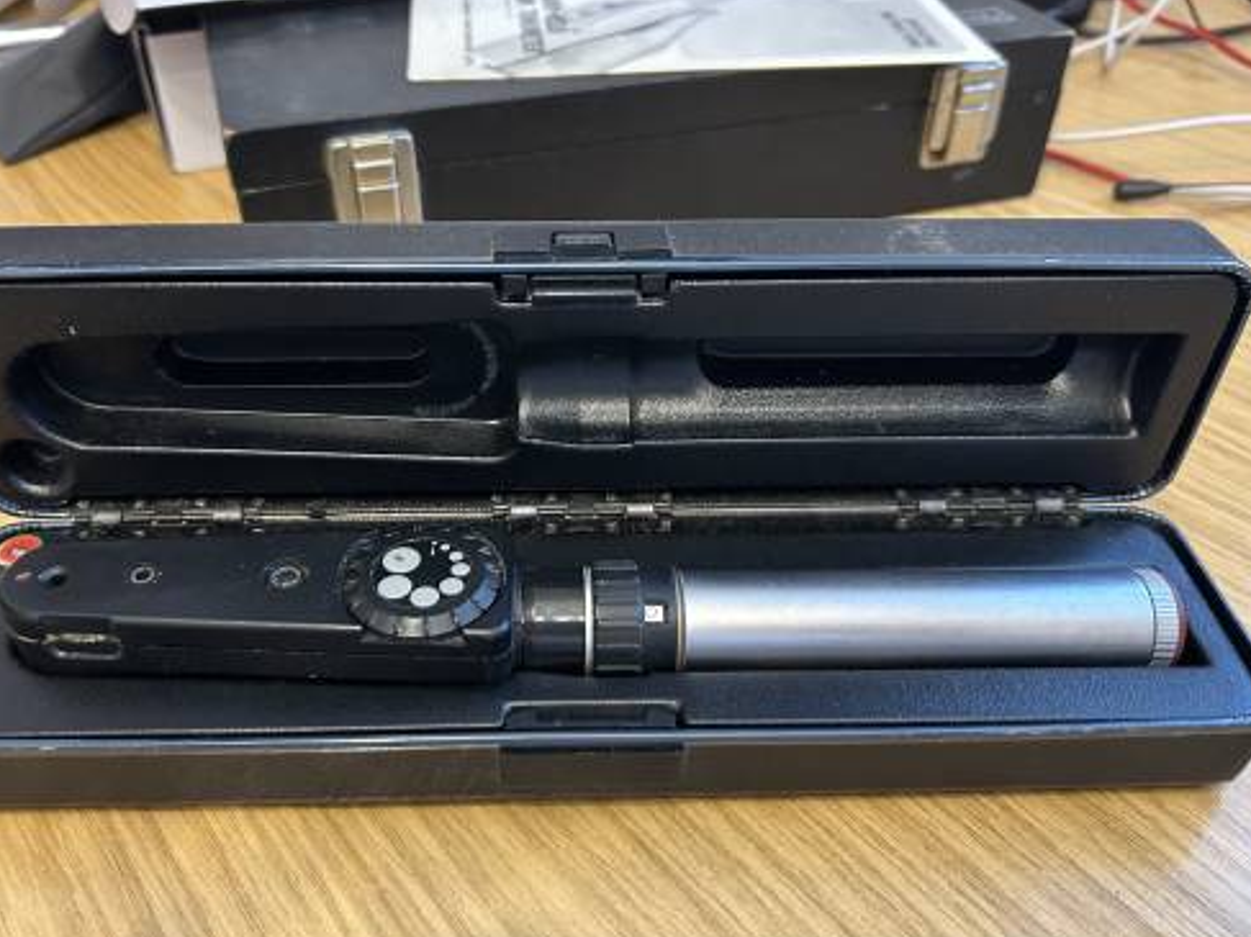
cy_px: 486
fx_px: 1084
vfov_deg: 46.8
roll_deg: +0.4
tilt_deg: -40.5
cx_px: 575
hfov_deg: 59.9
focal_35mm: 30
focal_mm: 5.7
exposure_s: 1/50
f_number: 1.5
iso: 320
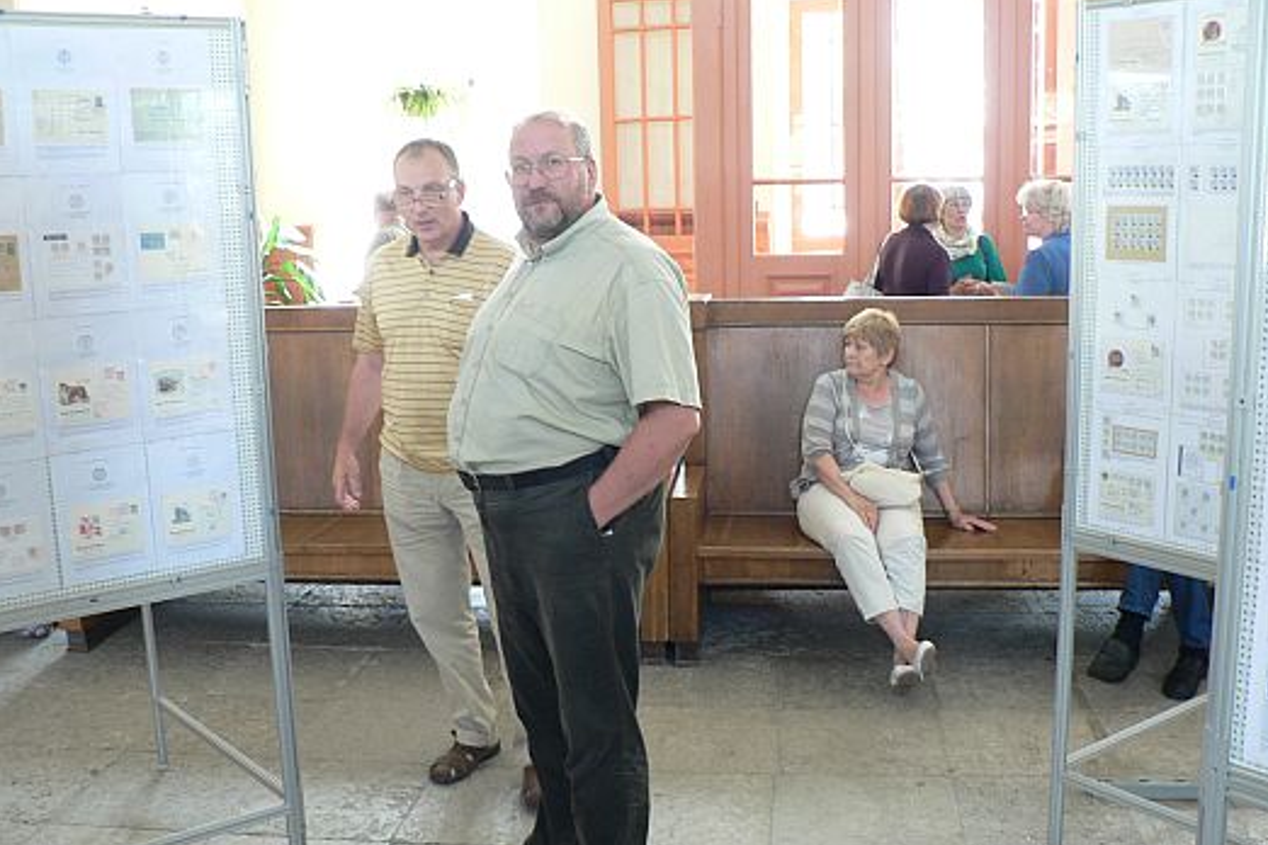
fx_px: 1338
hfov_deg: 50.7
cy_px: 473
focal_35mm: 38
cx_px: 636
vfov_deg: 35.0
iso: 100
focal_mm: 6
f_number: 2.8
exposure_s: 1/6
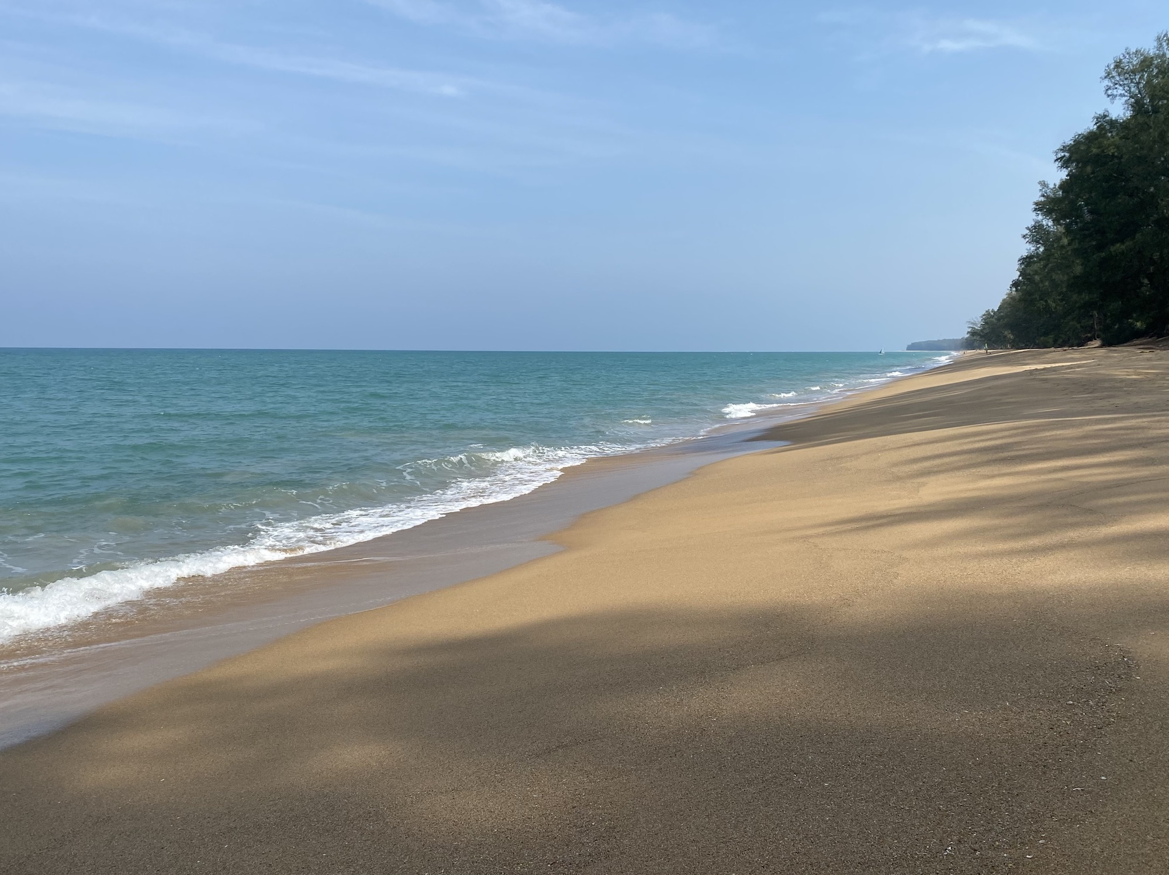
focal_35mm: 26
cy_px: 438
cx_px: 584
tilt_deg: -7.0
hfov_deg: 67.3
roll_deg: +0.3
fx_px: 878
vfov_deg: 53.0
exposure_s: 1/3497
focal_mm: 4.25
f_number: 1.8
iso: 32
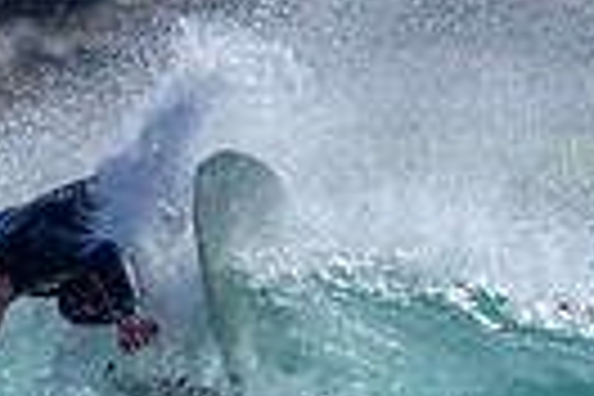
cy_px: 825
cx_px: 170
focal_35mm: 4129
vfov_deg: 0.3
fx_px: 68123
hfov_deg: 0.5
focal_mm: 800
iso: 1400
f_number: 6.3
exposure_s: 1/2000
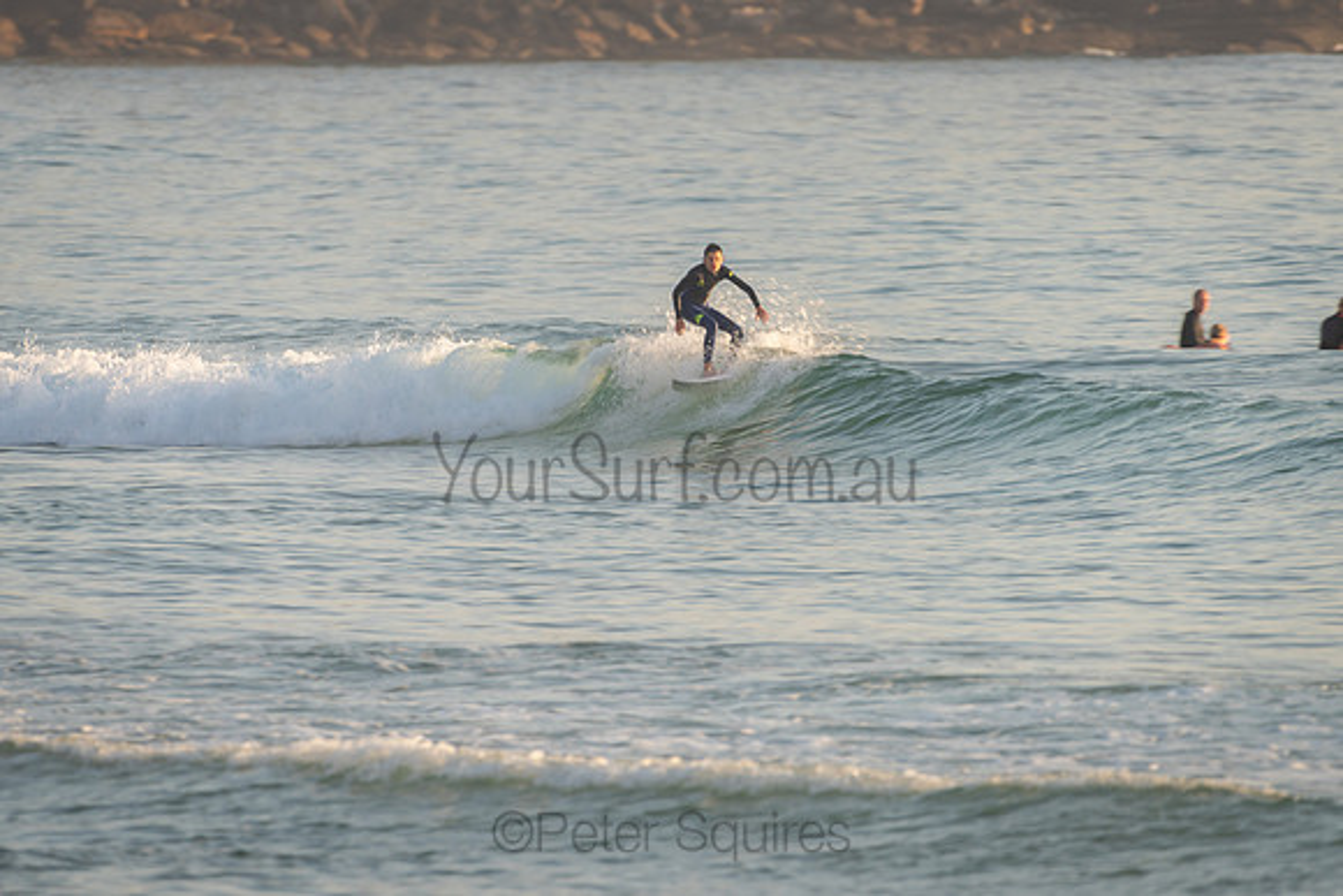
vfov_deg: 2.2
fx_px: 22855
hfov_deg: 3.4
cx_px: 680
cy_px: 350
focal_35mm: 613
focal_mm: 500
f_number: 5.6
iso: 64
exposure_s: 1/60
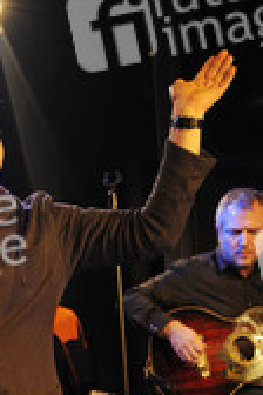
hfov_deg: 16.4
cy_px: 369
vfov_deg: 24.2
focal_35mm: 81
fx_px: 888
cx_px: -25
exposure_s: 1/160
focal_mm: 34
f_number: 2.8
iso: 800
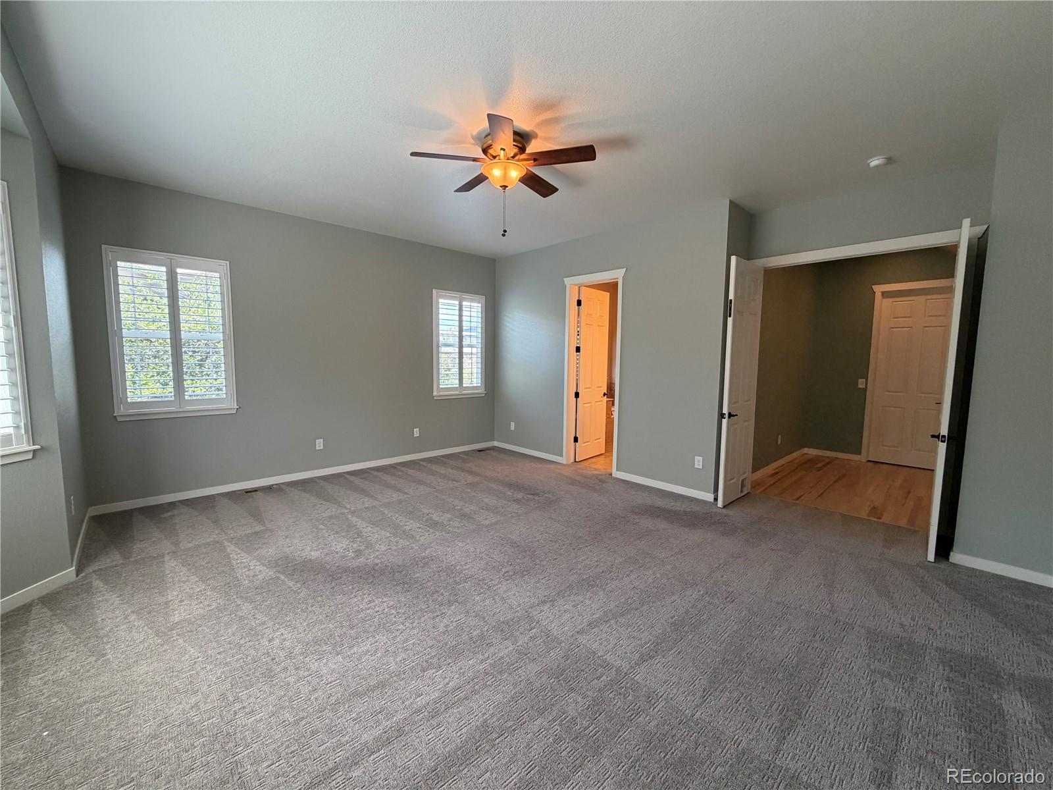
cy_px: 395
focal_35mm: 14
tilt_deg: -4.7
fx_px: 426
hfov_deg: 102.1
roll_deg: -0.8
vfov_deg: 85.7
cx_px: 526
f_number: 2.2
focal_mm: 2.22
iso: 250
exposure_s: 1/120
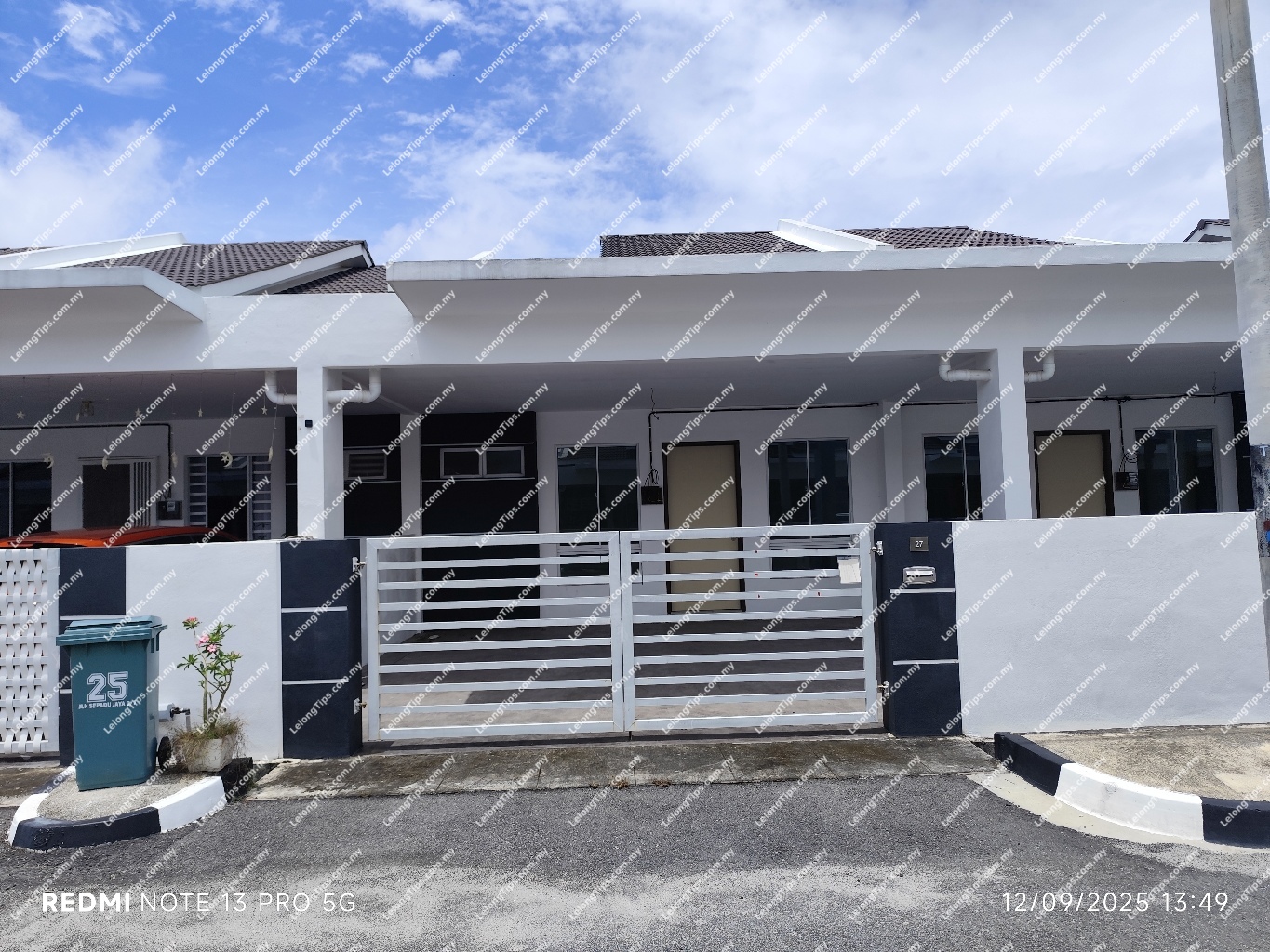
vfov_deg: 58.9
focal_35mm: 23
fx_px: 844
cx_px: 635
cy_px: 476
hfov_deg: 73.9
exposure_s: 1/1464
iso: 50
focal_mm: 6.14
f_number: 1.65
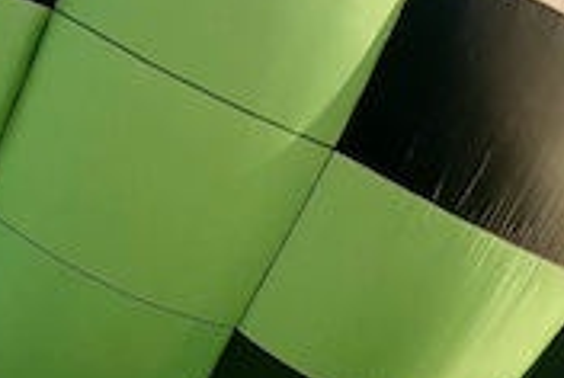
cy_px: 420
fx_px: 2071
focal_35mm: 132
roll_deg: -0.8
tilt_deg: +17.9
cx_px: 93
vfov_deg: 10.3
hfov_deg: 15.4
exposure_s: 1/378
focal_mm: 4
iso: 20
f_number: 1.8
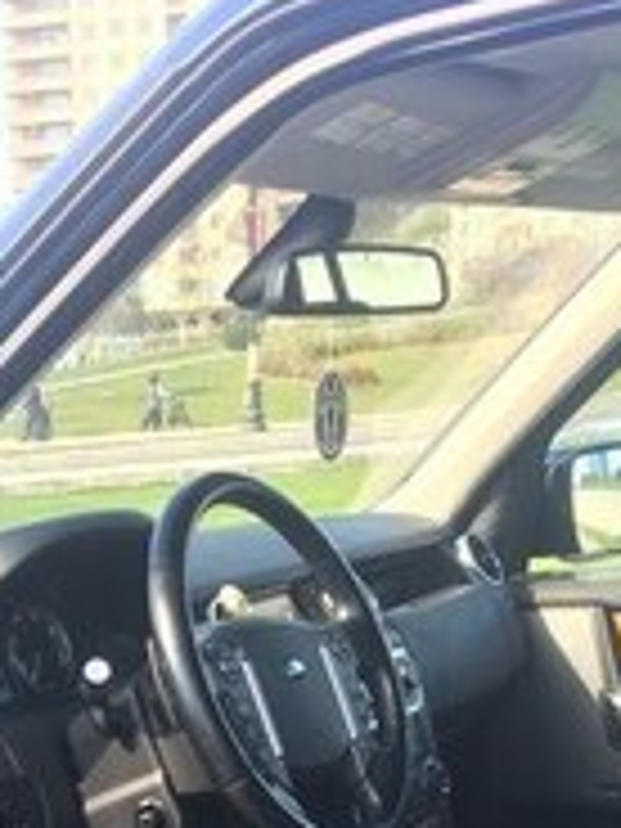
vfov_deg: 23.3
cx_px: -68
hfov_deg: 18.2
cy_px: 945
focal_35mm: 78
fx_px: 1866
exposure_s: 1/145
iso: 32
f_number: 2.2
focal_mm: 4.15
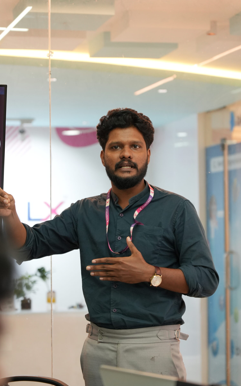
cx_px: 120
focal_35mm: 114
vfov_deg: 18.3
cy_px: 201
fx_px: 1198
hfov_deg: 11.5
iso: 800
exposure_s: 1/100
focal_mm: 70
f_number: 2.8
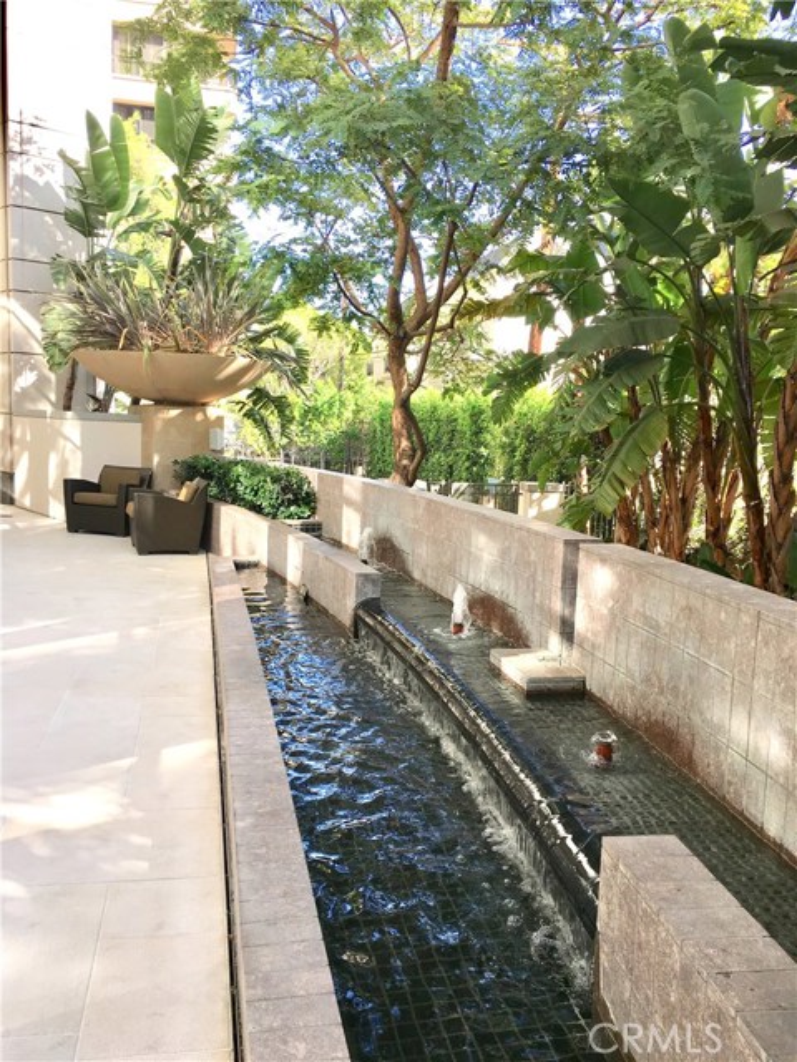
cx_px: 398
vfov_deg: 61.7
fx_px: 890
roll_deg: -2.8
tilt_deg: -6.1
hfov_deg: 48.2
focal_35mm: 29
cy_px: 531
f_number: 2.2
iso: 25
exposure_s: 1/246
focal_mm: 4.15
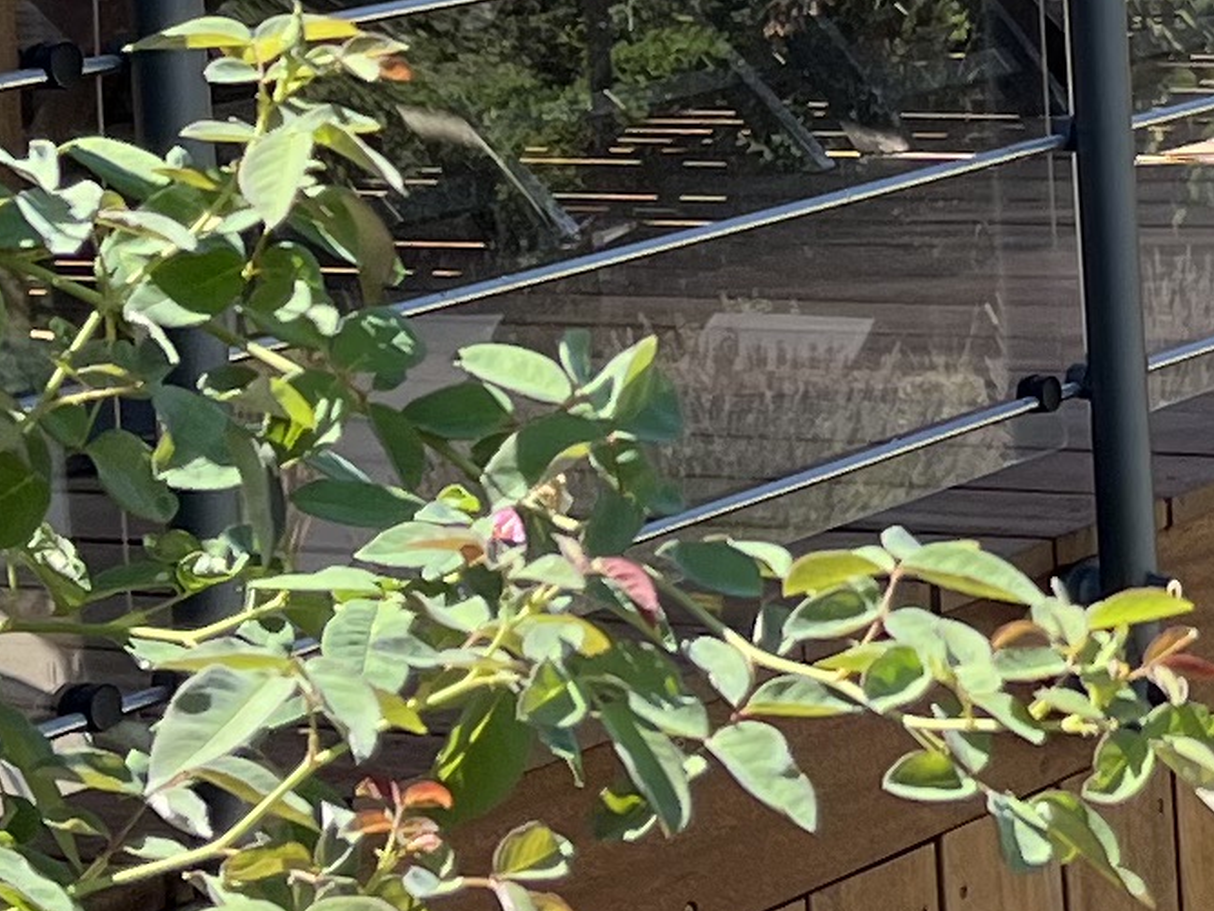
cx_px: 1468
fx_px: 5506
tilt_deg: -0.1
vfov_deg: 9.2
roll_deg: +3.8
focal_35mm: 157
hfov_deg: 12.3
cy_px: -506
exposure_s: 1/891
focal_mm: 5.1
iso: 50
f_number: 1.6
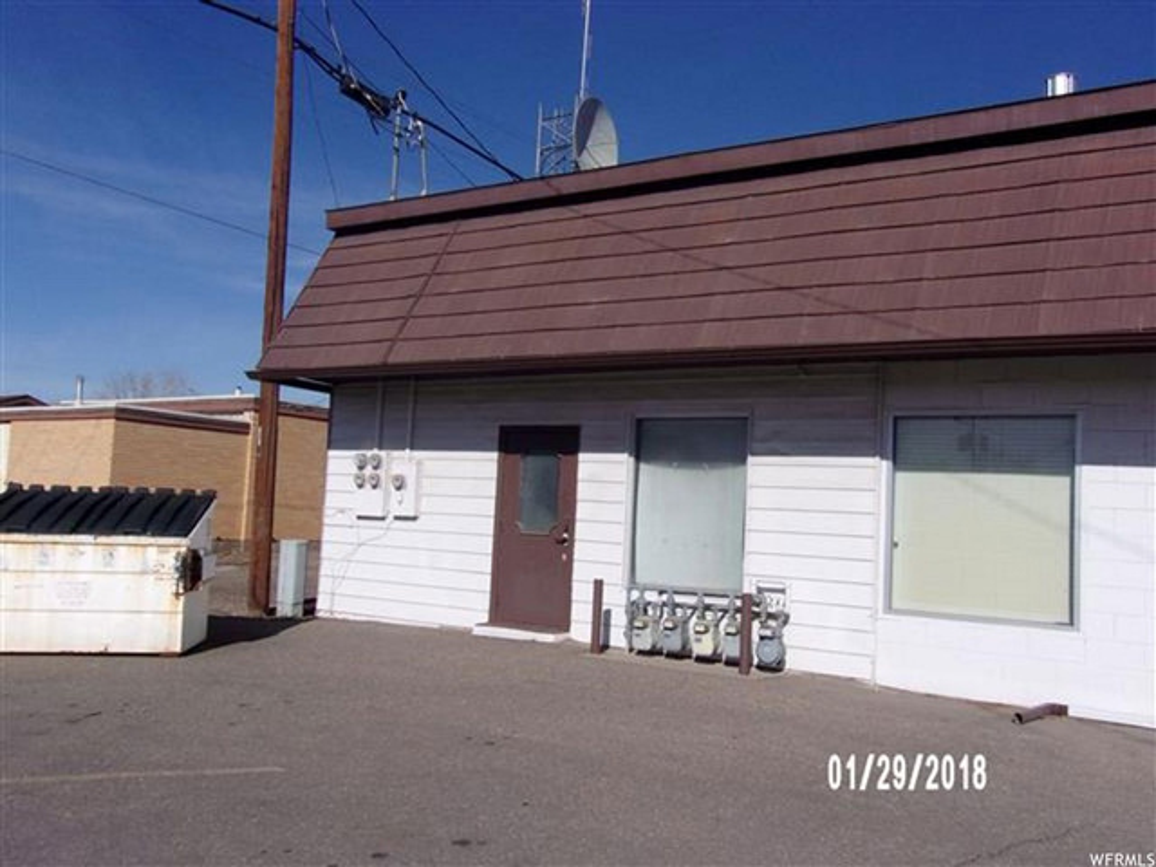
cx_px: 578
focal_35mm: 34
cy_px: 434
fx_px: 1135
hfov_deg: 54.0
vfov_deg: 41.8
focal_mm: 6.1
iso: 200
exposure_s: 1/450
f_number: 11.6
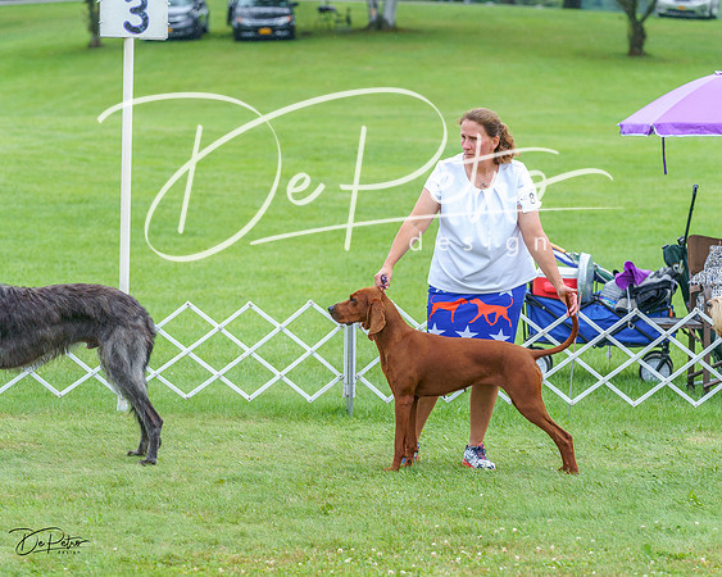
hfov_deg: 12.4
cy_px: 288
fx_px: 3320
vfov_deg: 9.9
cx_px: 361
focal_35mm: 155
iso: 400
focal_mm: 138
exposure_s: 1/800
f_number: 5
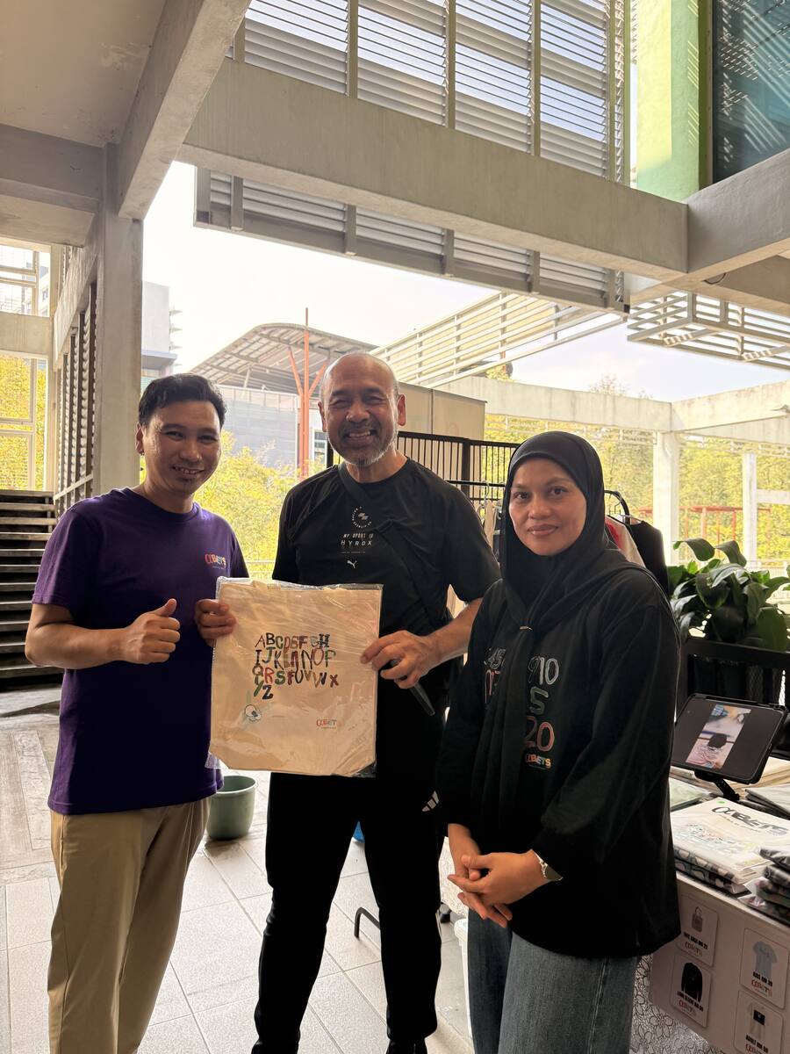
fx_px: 730
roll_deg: -1.3
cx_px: 395
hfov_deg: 56.8
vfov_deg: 71.6
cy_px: 527
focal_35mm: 24
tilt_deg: +2.3
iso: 100
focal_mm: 6.76
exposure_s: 1/276
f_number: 1.78
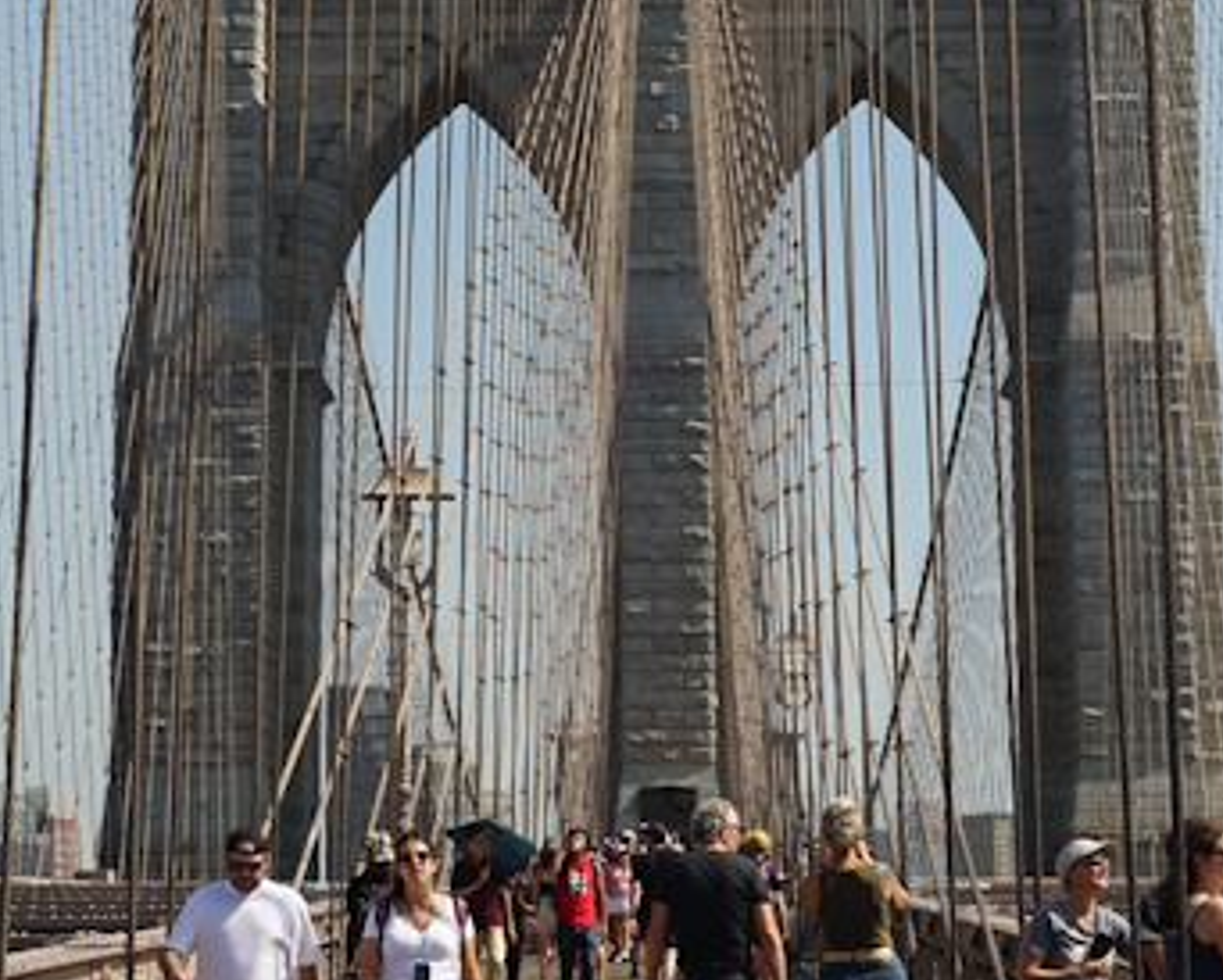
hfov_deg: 19.0
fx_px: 3658
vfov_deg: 15.2
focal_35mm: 101
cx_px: 594
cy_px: 342
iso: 100
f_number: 11
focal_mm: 31
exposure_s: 1/125
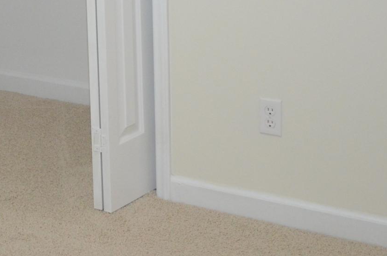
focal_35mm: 97
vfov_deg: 13.5
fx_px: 1041
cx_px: -78
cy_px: -83
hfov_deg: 19.8
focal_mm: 18
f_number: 3.5
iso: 900
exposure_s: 1/60
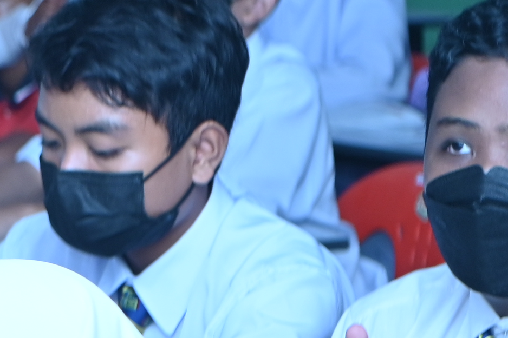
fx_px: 4768
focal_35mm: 338
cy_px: 21
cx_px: -596
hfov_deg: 5.9
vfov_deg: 4.1
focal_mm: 70
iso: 500
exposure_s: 1/125
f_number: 4.5
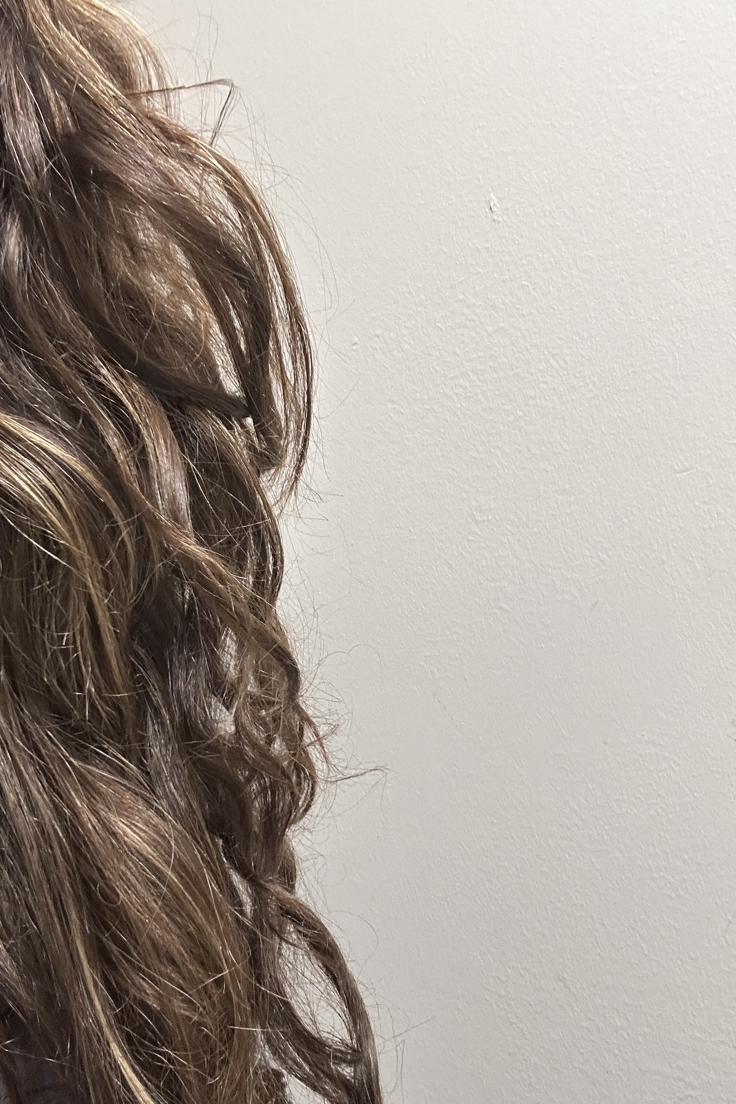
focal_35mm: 32
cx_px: 322
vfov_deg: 58.7
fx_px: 981
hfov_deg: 41.0
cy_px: 555
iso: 125
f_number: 1.9
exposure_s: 1/60
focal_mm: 2.69
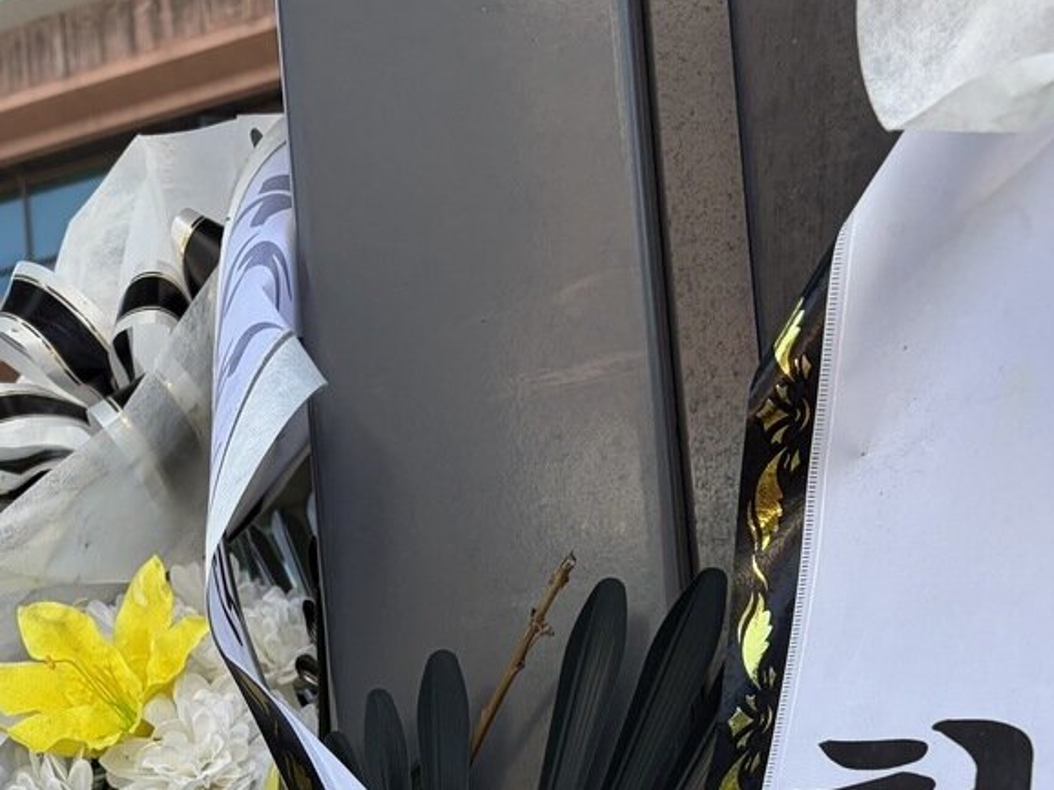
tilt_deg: +3.2
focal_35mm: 63
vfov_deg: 22.0
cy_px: 874
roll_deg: +4.0
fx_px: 1917
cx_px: 80
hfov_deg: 29.3
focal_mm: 5.96
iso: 64
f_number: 1.6
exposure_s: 1/731
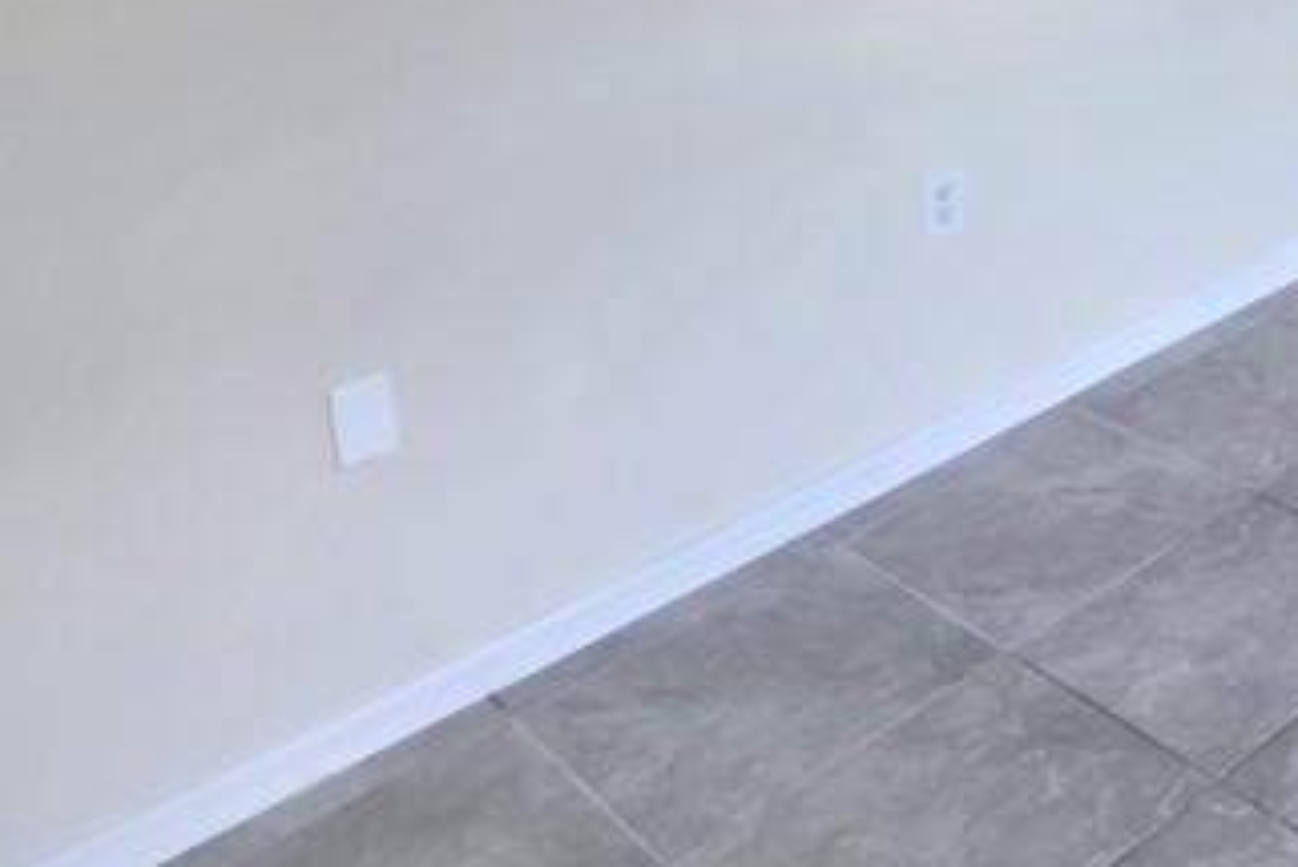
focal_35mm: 43
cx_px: 1673
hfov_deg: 33.6
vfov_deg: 26.2
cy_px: -282
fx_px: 1551
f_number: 1.9
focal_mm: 2.2
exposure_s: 1/120
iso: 200
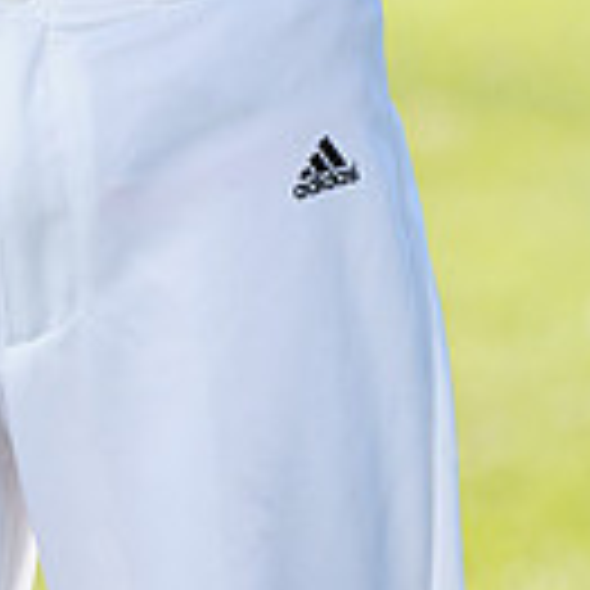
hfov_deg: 2.5
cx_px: 34
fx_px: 13383
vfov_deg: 2.5
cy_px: -689
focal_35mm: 694
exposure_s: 1/250
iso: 100
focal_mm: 185
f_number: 5
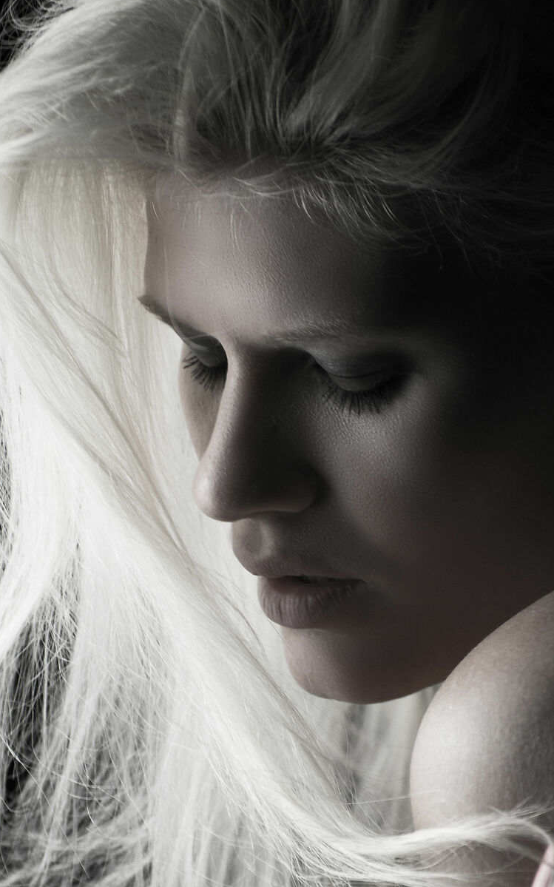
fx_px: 9618
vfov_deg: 5.3
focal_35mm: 398
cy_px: 717
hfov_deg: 3.3
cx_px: 311
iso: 640
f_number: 5.3
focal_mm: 195
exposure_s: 1/200
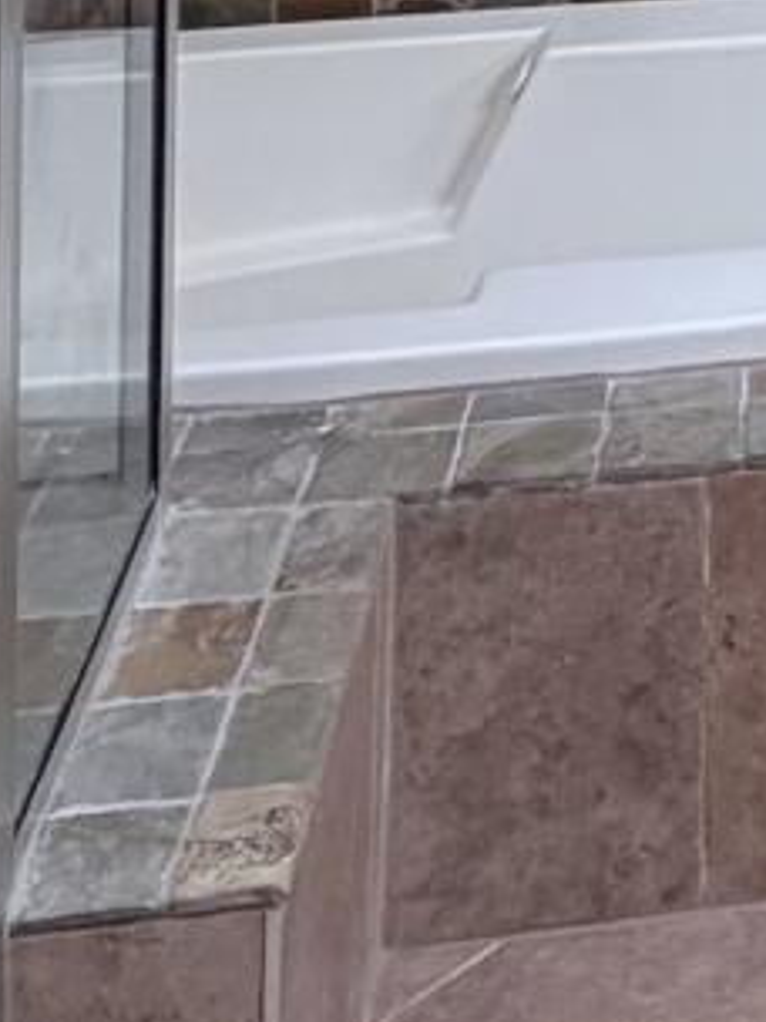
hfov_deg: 14.2
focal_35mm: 92
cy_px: -837
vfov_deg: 17.3
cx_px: 1391
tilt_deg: +1.7
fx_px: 2714
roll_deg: +0.0
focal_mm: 2.22
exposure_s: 1/120
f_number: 2.2
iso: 125
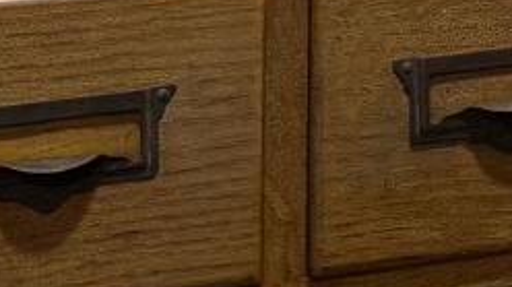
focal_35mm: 169
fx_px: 2292
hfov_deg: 12.1
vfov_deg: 6.4
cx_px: 793
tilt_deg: +5.8
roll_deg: -0.7
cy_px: -621
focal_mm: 6.76
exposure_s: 1/50
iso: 200
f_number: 1.78
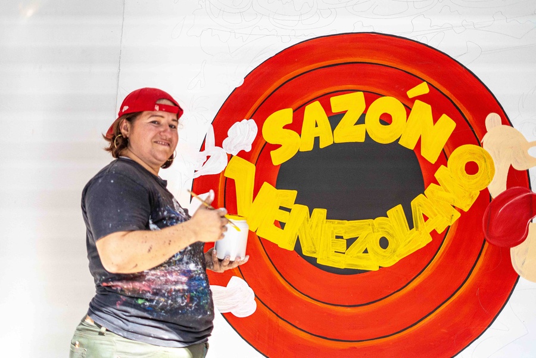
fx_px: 744
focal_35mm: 50
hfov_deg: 39.6
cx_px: 268
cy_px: 179
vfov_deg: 27.0
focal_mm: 50
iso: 2500
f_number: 1.8
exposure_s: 1/2500
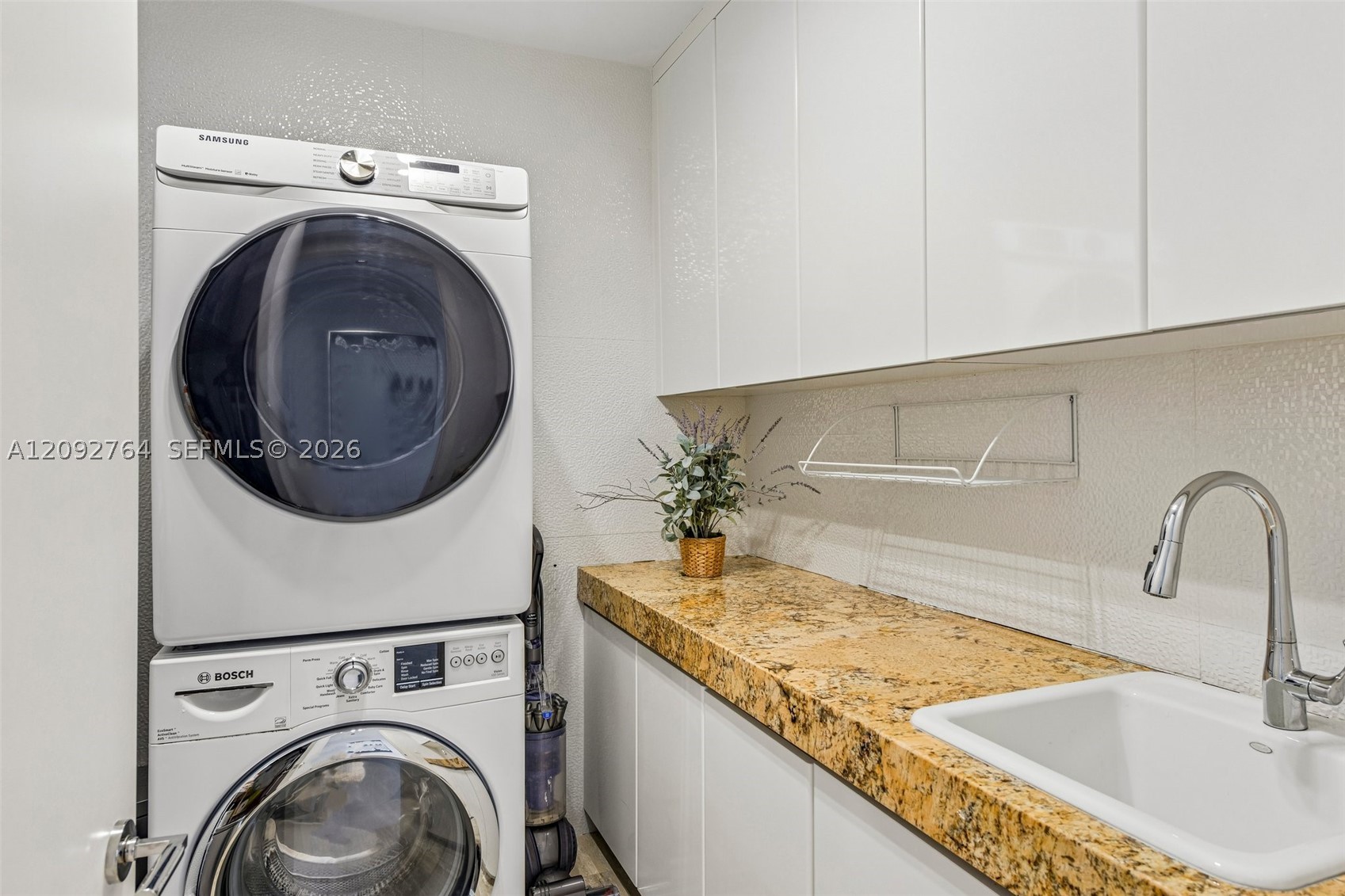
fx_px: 822
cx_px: 672
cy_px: 448
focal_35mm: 22
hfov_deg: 78.6
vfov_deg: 57.2
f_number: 9
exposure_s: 1/5
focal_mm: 22
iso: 200
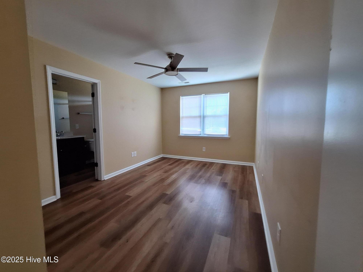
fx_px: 136
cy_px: 136
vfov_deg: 89.9
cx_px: 182
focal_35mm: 13
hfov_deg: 106.2
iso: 80
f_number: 2.2
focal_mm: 1.74
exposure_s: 1/40
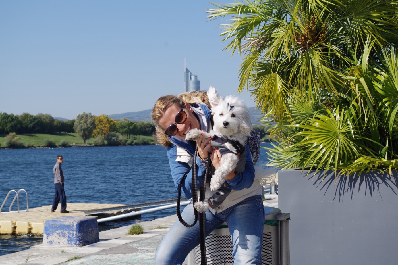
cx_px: 199
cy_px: 132
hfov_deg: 27.0
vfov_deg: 18.2
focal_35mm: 75
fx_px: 829
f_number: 9
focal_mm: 50
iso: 200
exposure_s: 1/400
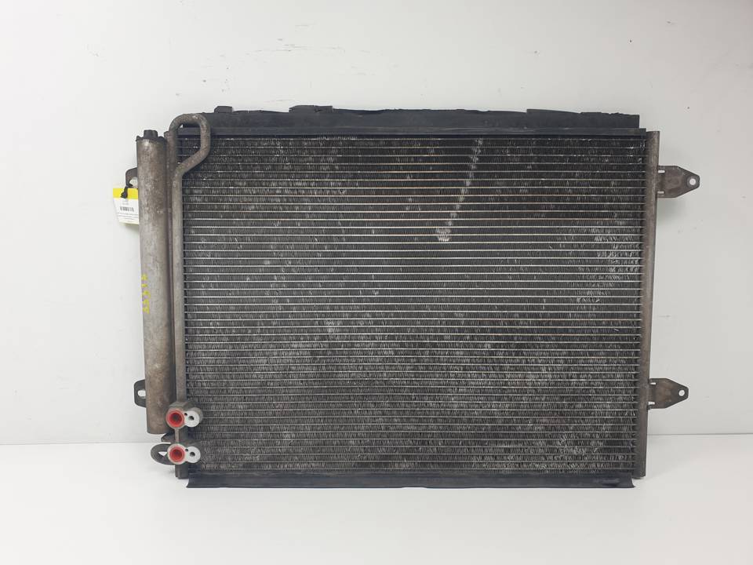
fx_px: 566
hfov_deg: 67.3
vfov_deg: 53.1
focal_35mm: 26
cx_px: 376
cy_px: 282
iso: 50
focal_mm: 4.3
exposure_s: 1/167
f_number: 2.4
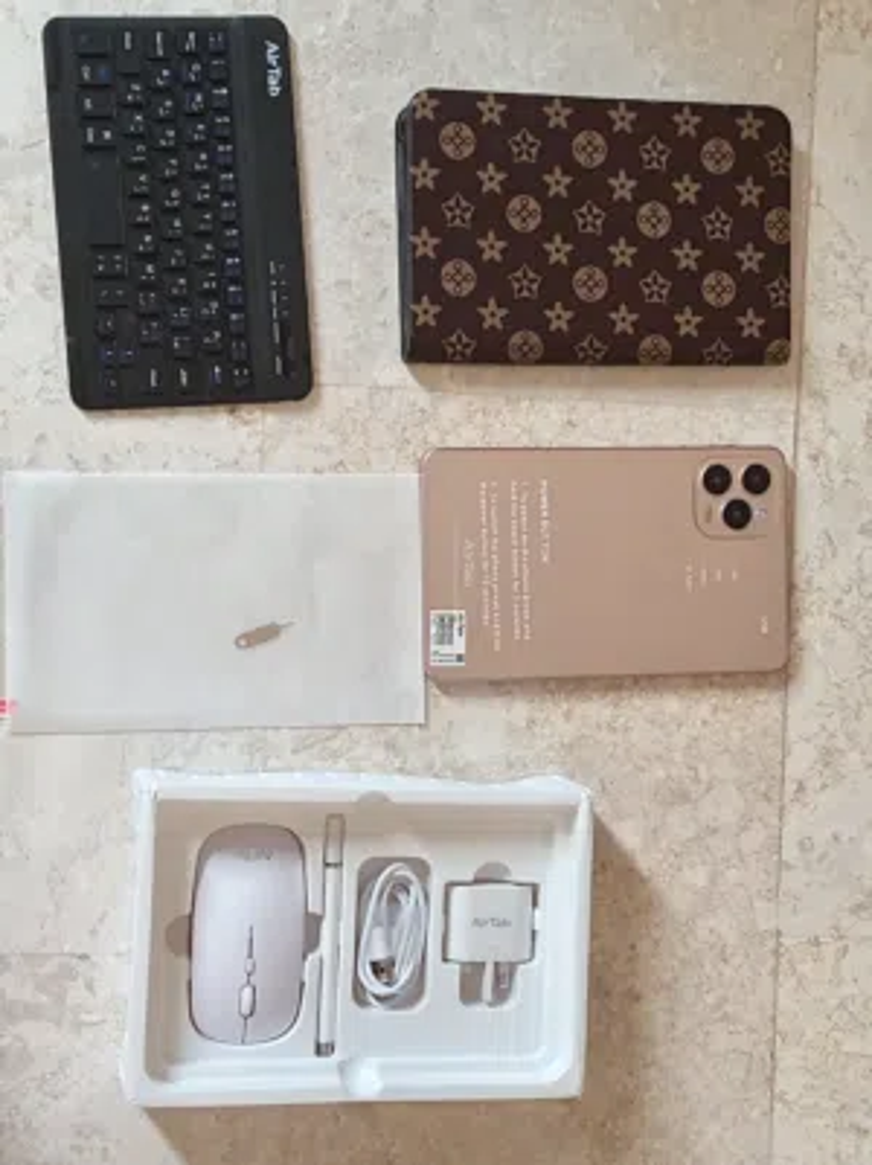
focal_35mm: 54
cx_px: 436
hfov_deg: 27.0
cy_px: 582
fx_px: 1817
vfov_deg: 35.6
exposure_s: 1/20
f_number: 1.8
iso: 1137
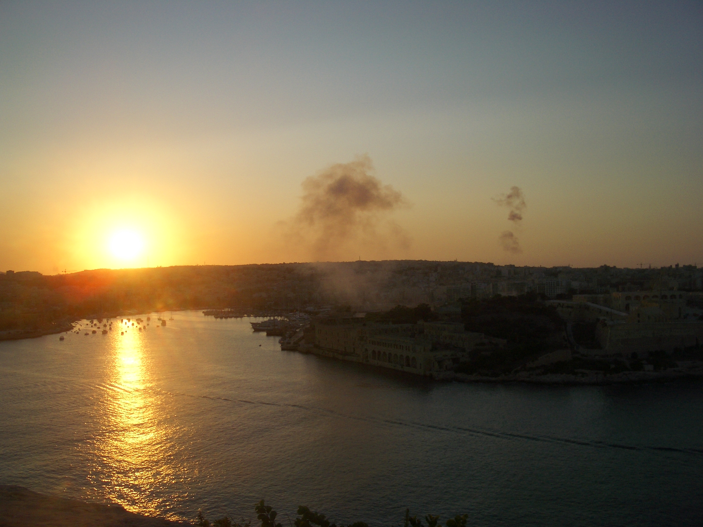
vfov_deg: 40.7
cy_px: 264
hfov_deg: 52.6
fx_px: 711
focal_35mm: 35
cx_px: 352
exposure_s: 1/500
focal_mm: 5.8
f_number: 4.3
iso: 50
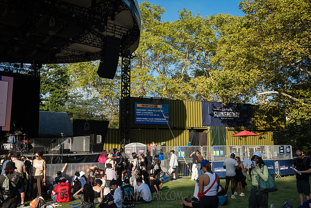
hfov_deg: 58.7
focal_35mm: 32
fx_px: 276
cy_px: 104
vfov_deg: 41.1
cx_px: 156
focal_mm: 32
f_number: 5.6
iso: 2000
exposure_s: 1/4000
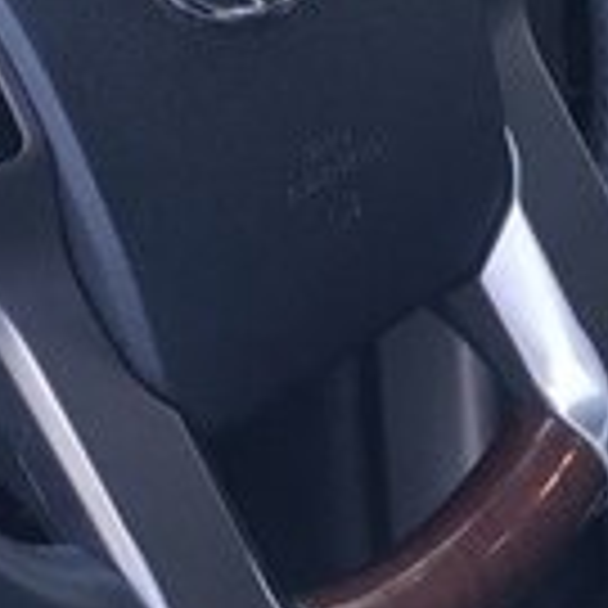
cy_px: -234
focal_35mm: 169
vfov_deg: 10.1
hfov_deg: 10.3
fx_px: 3358
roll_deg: +0.4
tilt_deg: -15.3
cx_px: 333
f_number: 2.4
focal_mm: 6
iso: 80
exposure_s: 1/60
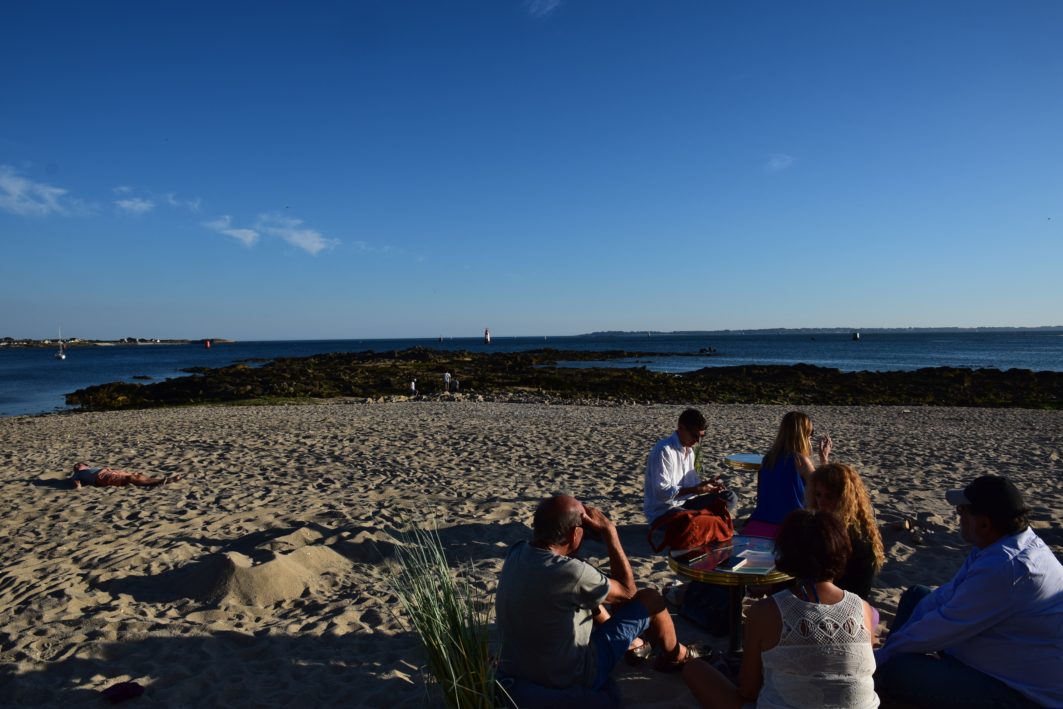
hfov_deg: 67.4
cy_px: 354
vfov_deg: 47.9
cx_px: 532
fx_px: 797
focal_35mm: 27
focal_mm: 18
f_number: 11
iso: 320
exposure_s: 1/500
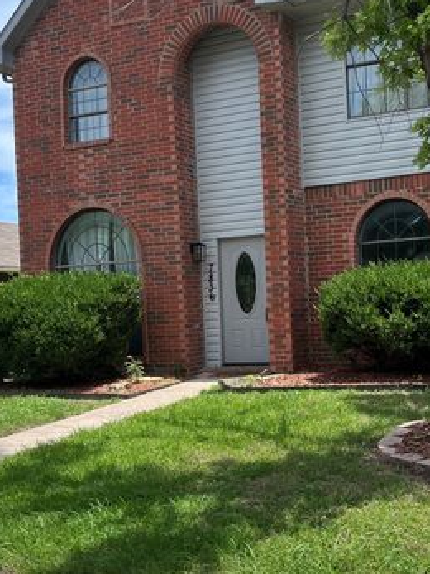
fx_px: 829
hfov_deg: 28.8
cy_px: 307
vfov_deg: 38.2
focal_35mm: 50
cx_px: 296
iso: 50
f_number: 1.6
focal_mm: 5.1
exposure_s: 1/2222
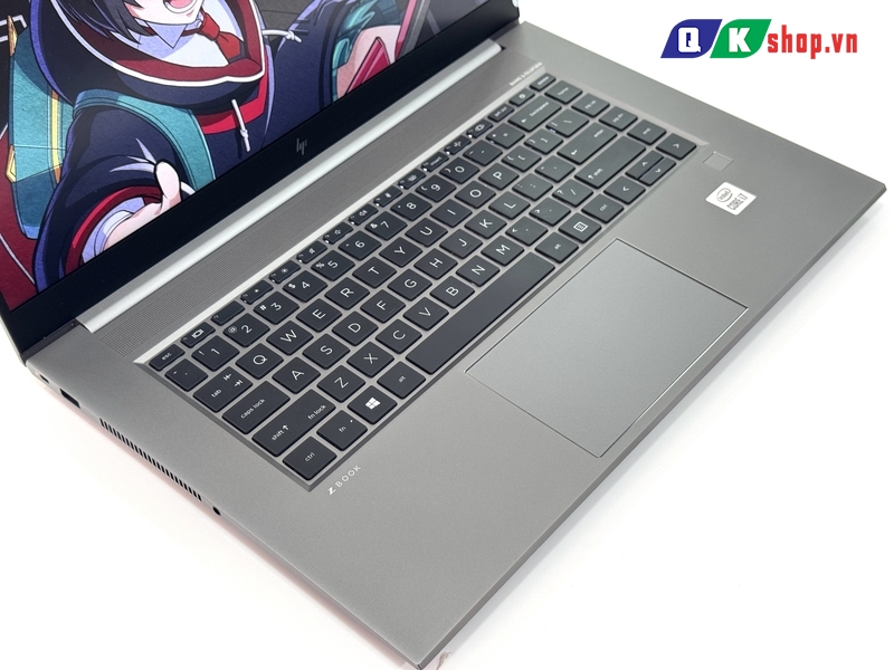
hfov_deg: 39.7
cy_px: 335
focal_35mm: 48
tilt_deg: -47.4
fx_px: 1240
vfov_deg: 30.3
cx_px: 447
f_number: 1.78
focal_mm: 6.76
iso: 100
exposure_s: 1/101
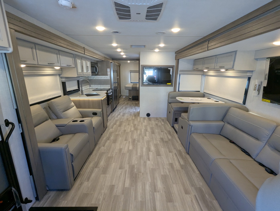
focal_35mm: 16
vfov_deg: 78.2
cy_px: 106
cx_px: 140
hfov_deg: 94.4
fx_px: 130
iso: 231
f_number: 2.2
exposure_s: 1/144
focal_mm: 2.35
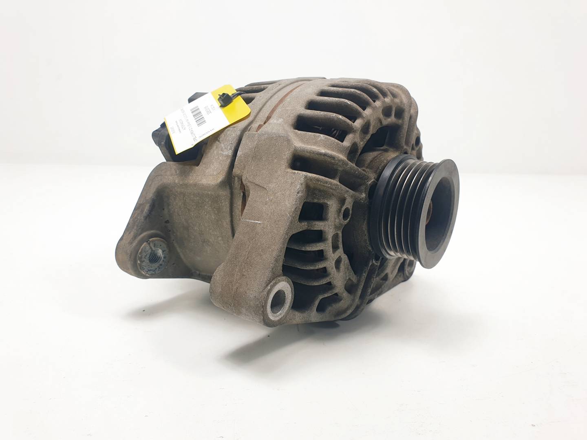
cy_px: 220
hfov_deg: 67.3
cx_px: 294
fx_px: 441
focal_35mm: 26
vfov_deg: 53.1
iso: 50
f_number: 2.4
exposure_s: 1/216
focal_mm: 4.3
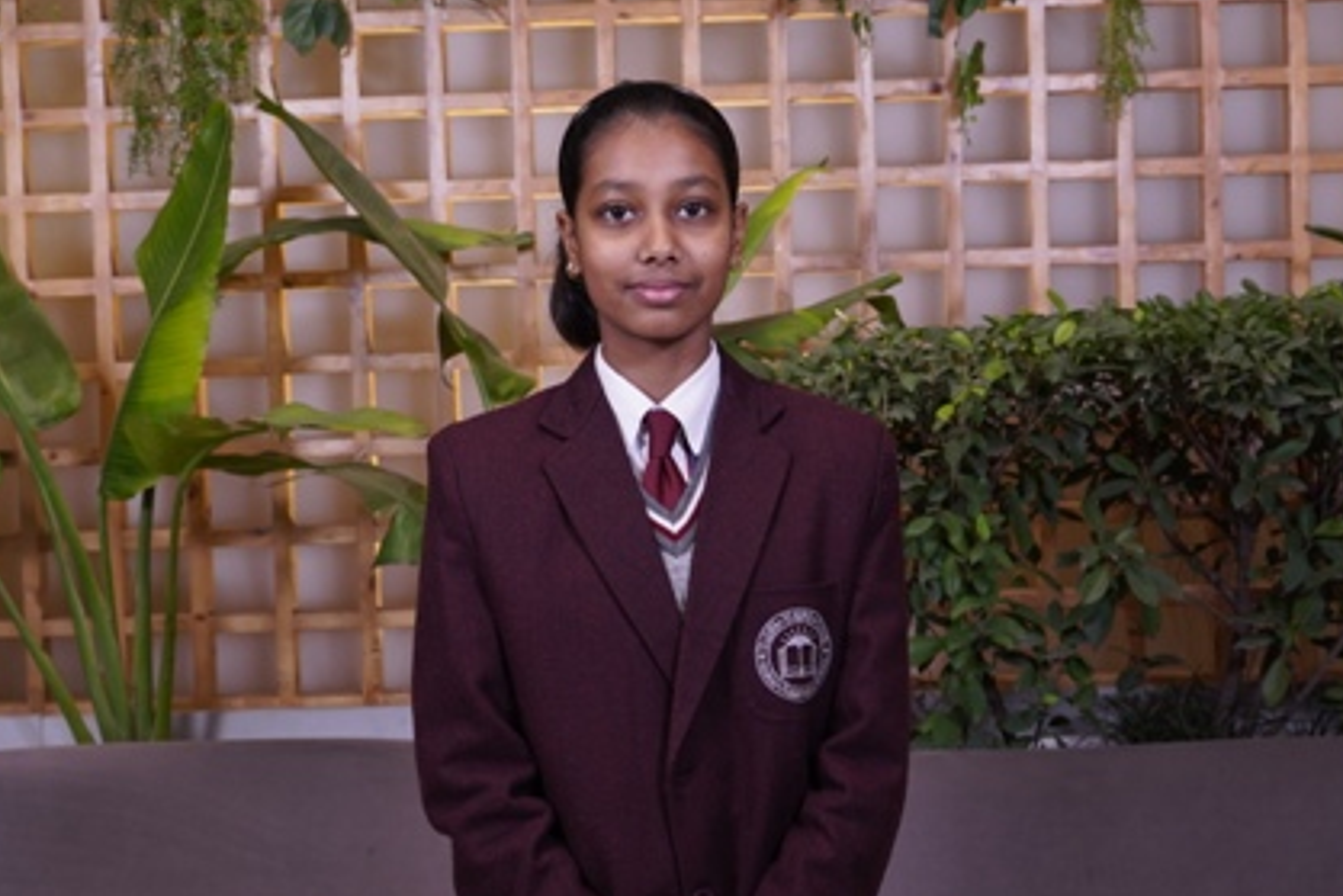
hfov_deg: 33.9
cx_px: 672
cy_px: 442
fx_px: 2202
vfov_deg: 23.0
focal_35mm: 59
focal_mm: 37
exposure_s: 1/125
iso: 640
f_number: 5
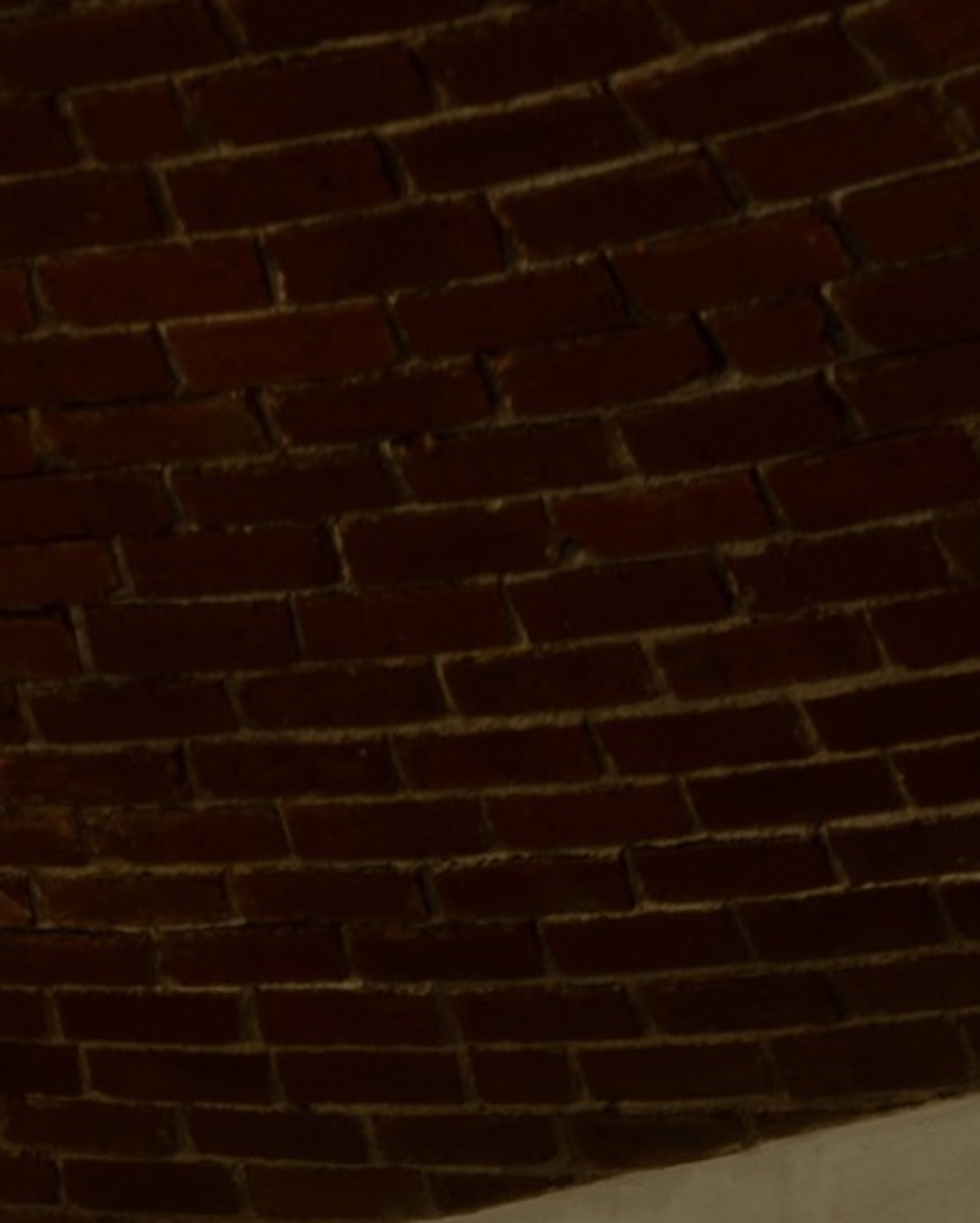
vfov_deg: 9.2
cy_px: 3237
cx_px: -141
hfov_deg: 8.5
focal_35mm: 180
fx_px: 6522
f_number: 8
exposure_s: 2
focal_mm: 35
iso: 100
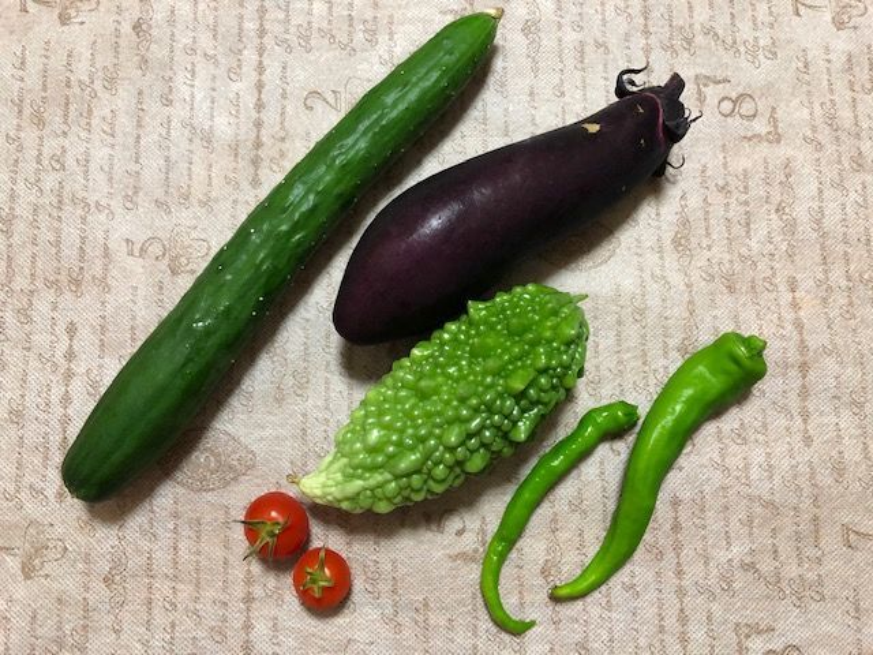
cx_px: 436
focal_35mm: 28
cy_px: 328
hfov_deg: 63.4
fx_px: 706
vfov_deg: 49.7
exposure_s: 1/15
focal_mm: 3.99
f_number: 1.8
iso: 100
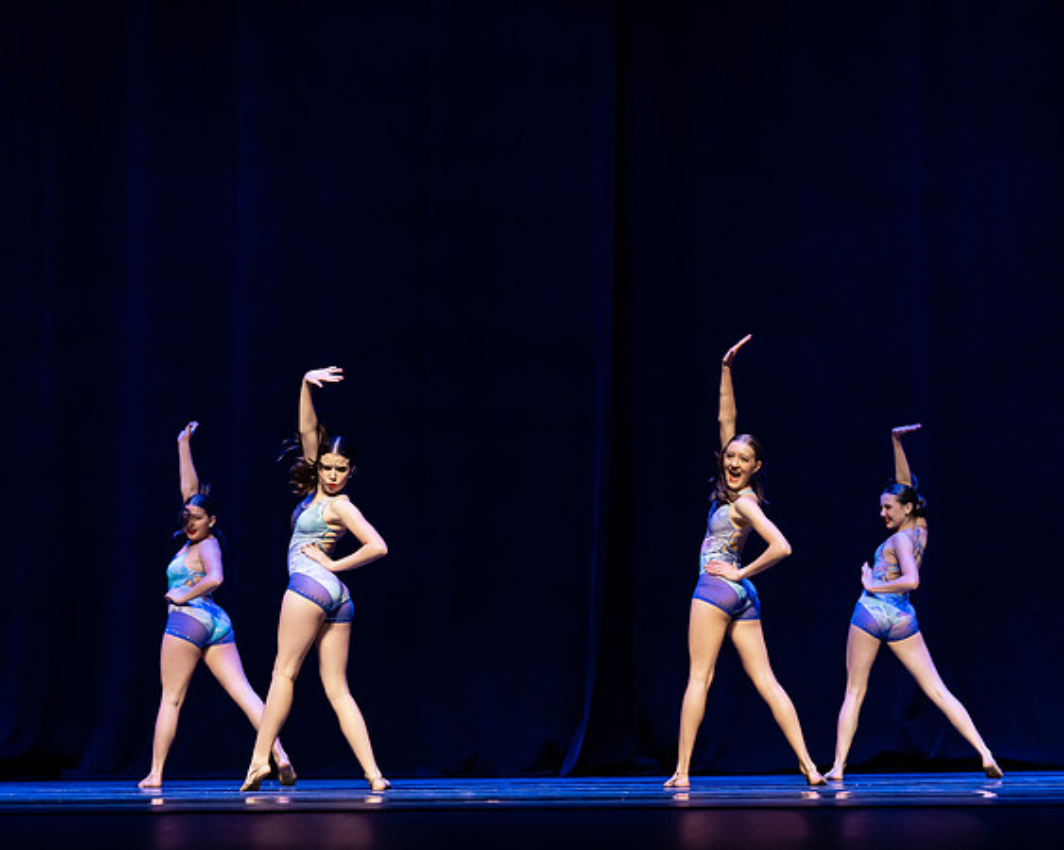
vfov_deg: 16.0
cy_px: 414
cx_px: 518
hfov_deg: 20.0
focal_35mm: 96
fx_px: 3021
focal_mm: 73
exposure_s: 1/640
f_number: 2.8
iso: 3200
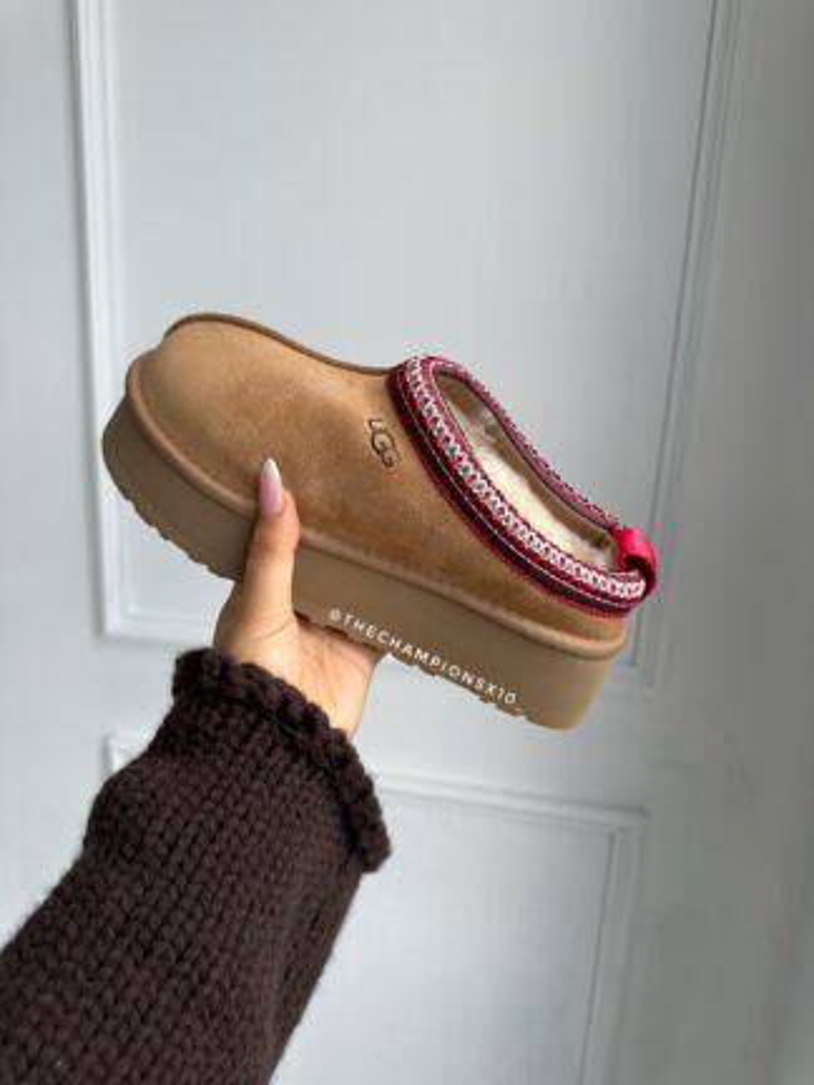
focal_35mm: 24
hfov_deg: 56.8
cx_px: 407
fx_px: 752
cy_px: 542
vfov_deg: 71.6
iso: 80
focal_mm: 6.86
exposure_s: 1/552
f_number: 1.78
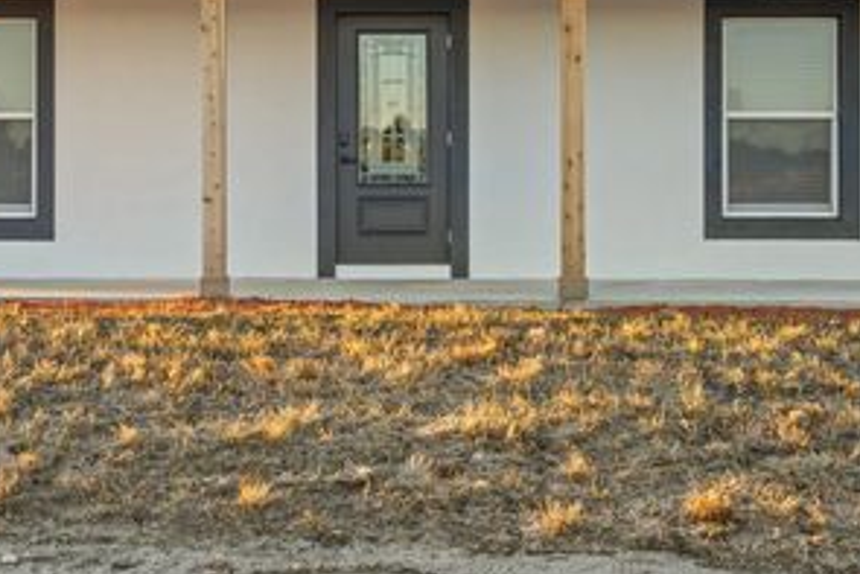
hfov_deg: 26.6
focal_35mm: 76
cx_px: 379
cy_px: 141
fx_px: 1816
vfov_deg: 17.9
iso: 100
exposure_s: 1/60
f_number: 4
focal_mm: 35
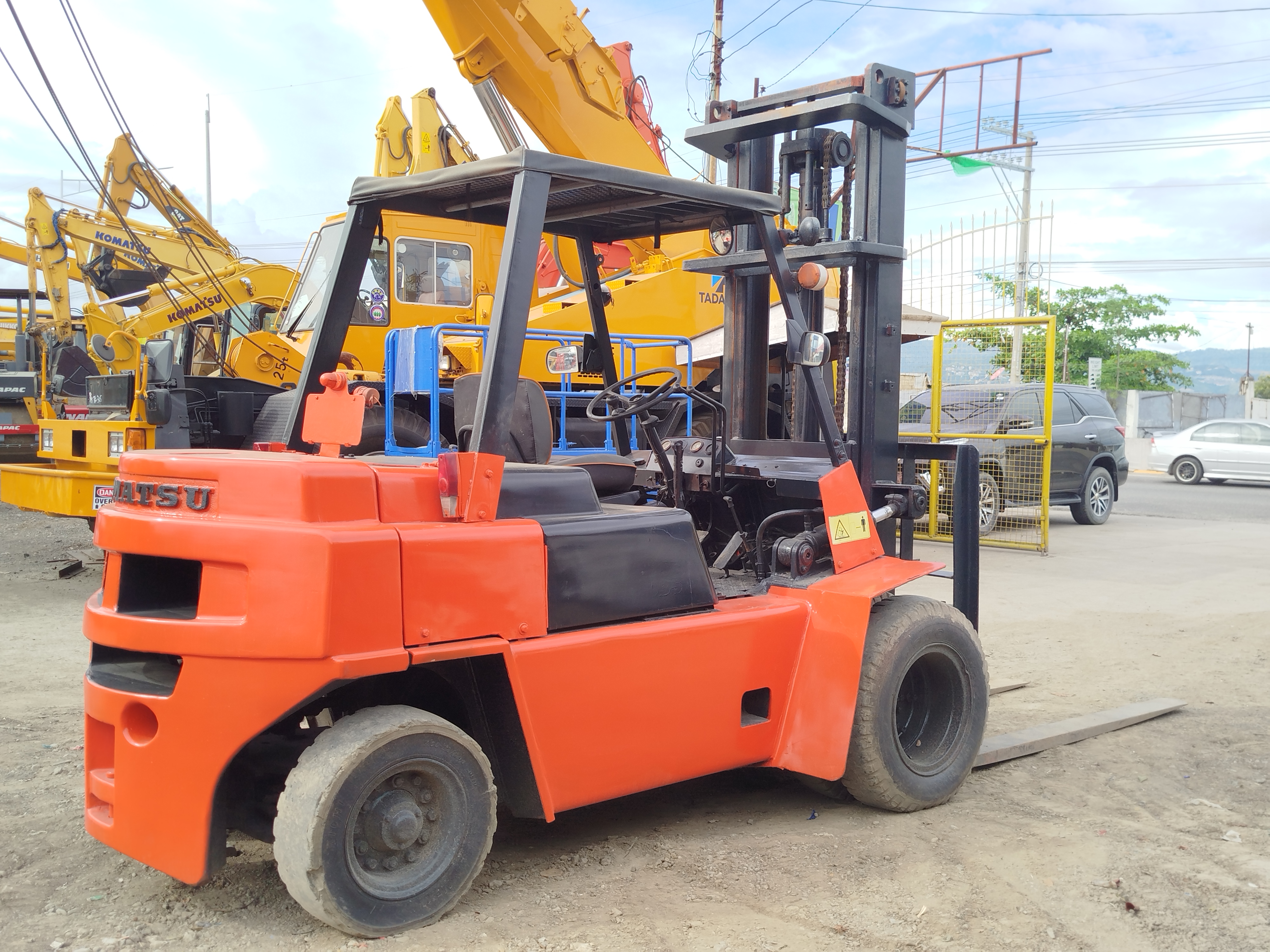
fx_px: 1321
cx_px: 635
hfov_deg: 51.4
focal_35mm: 36
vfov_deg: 39.7
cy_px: 476
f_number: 1.7
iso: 50
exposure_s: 1/458
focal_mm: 5.31
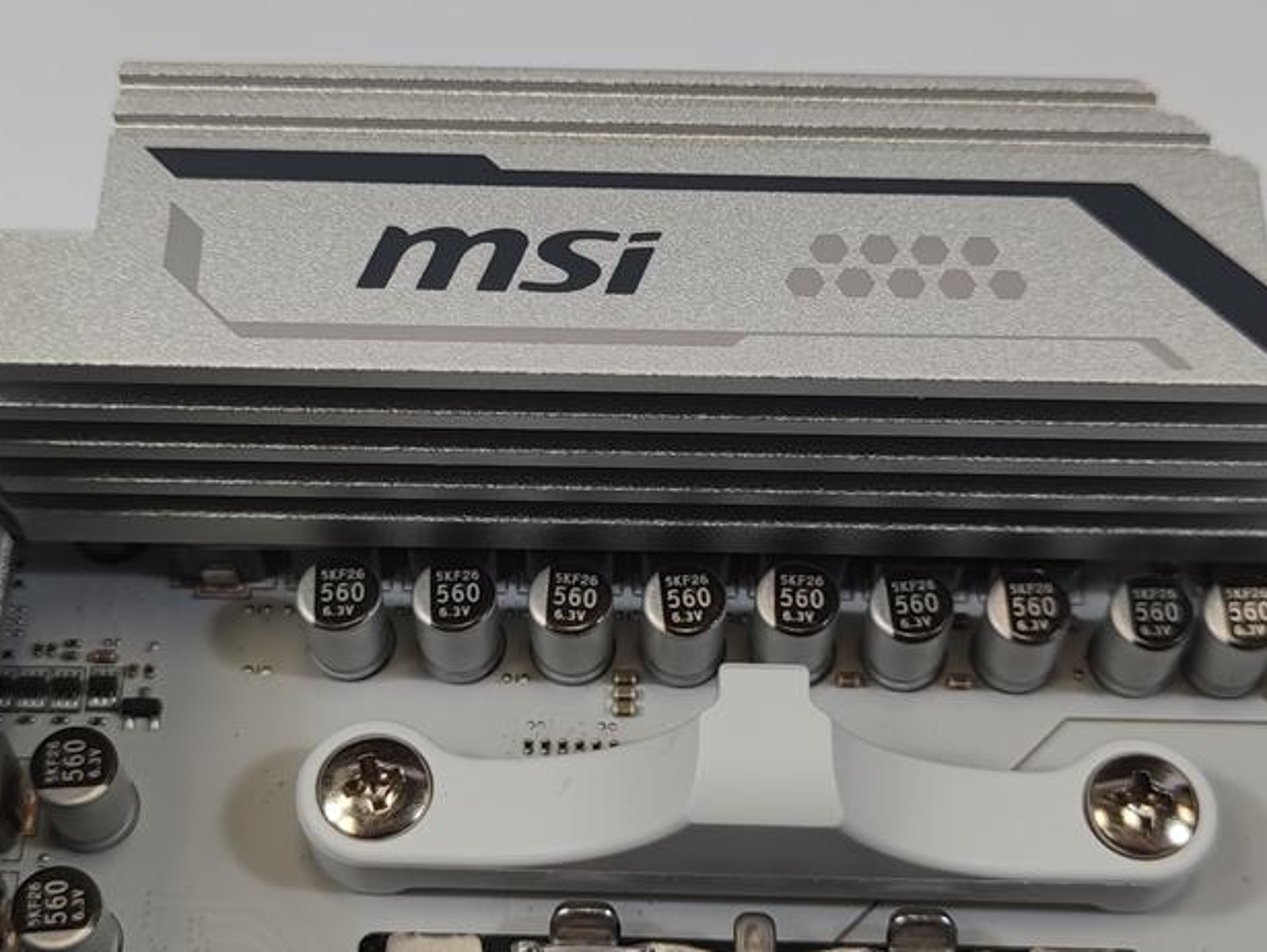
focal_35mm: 65
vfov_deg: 22.6
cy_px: 490
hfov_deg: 29.8
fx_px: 2380
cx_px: 678
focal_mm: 6.78
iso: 61
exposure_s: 1/100
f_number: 1.85
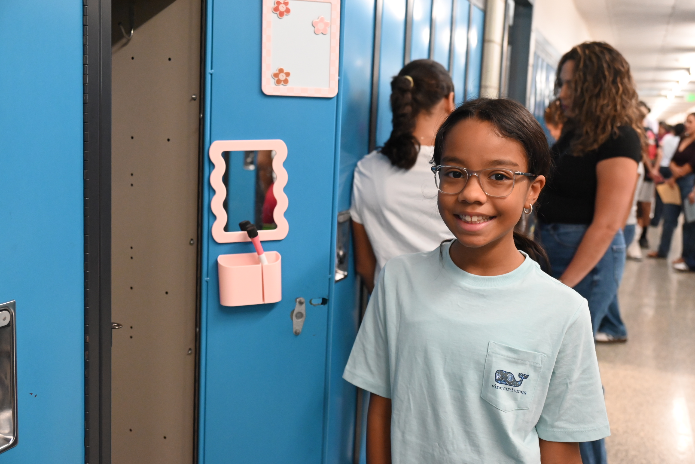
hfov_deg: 48.4
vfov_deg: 33.4
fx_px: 772
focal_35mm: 40
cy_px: 232
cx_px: 348
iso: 5000
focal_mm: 40
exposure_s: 1/60
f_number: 5
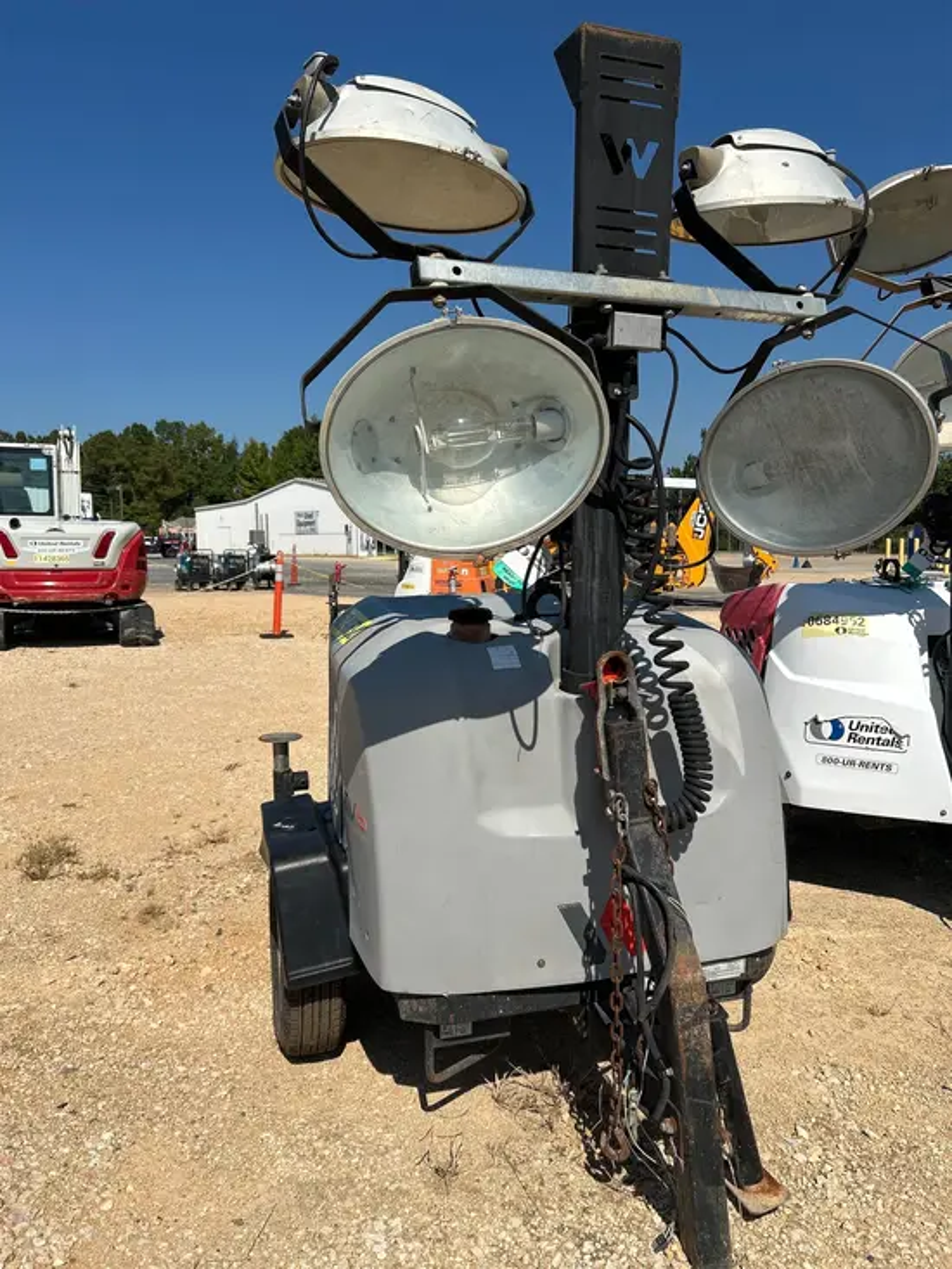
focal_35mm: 26
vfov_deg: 67.3
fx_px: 953
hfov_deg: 53.1
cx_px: 476
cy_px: 634
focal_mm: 5.7
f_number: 1.5
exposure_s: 1/8000
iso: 50
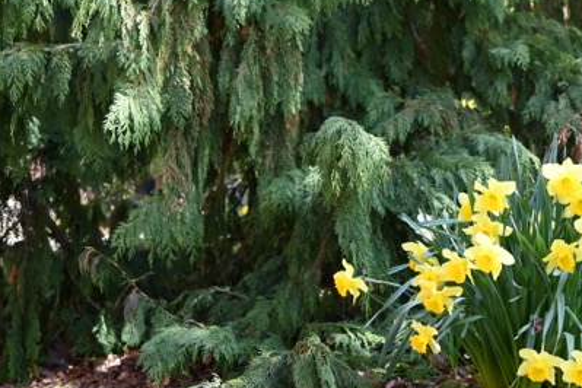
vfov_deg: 14.7
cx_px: 325
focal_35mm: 93
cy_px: 222
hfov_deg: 21.9
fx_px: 1503
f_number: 4
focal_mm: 58
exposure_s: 1/250
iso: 250
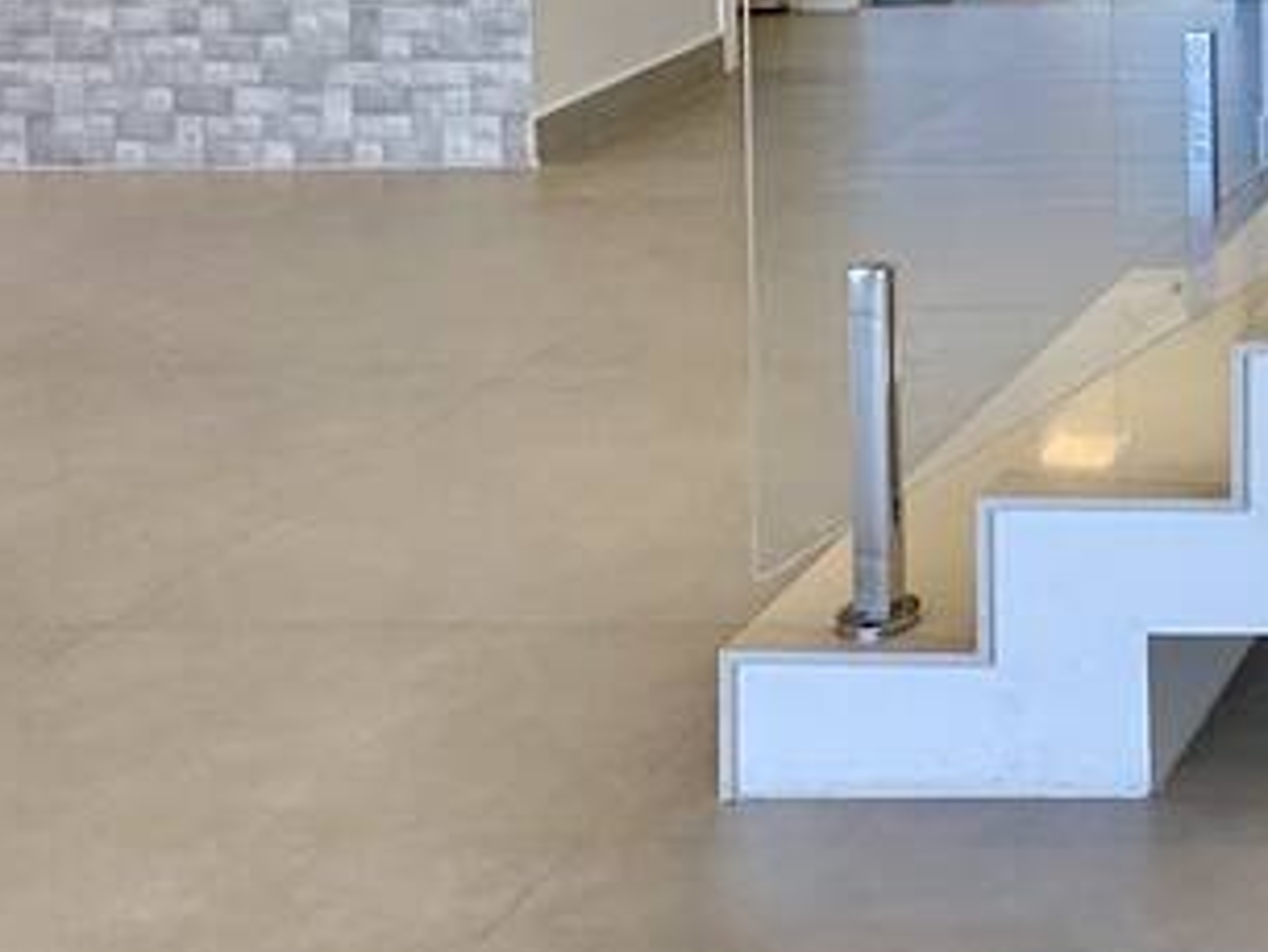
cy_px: -466
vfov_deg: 19.5
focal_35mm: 66
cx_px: 1979
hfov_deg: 22.9
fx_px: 2419
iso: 40
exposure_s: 1/339
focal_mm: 2.22
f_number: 2.2
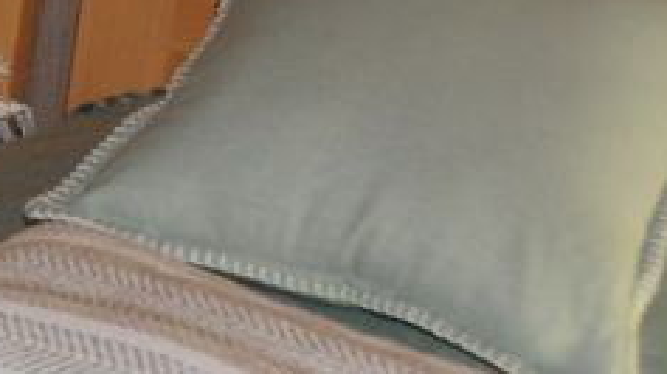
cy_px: -217
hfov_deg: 12.5
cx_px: -602
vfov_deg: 7.7
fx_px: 2740
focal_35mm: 155
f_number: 3.5
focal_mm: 20
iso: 200
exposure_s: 1/60
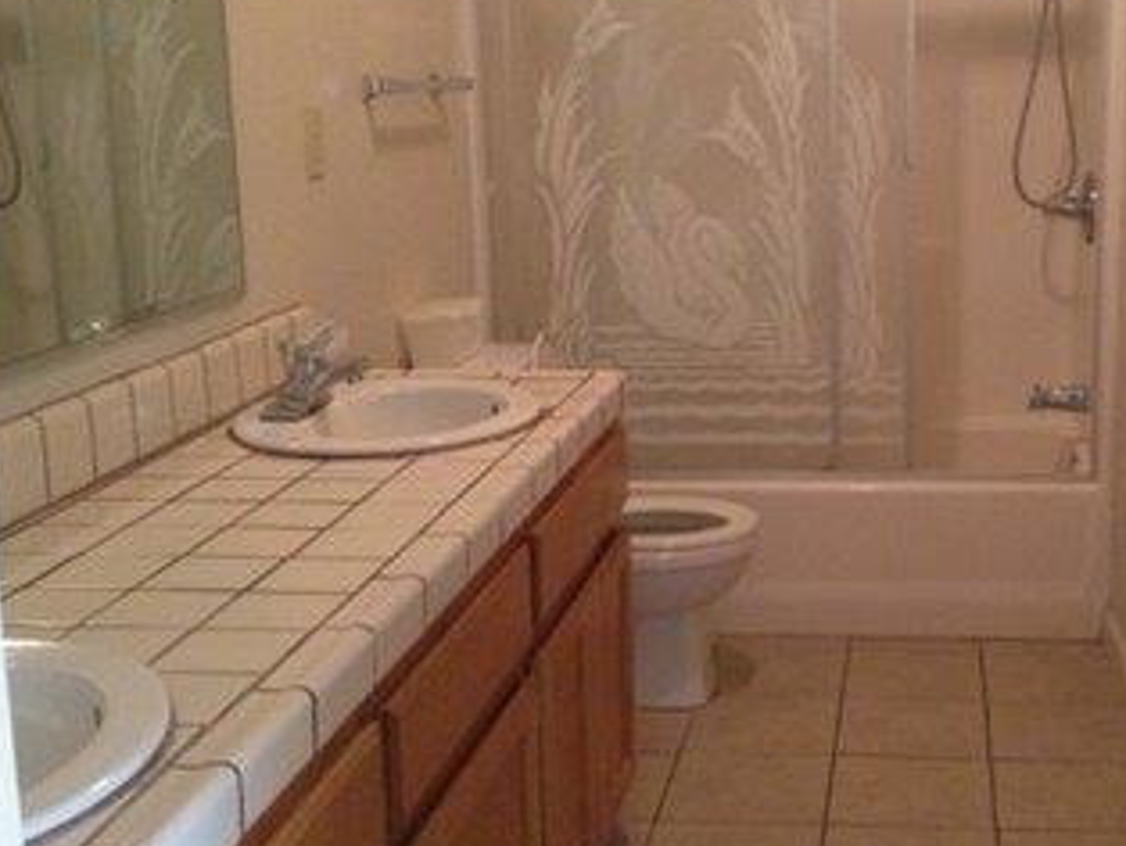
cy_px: 405
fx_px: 1856
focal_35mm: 57
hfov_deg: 33.2
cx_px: 821
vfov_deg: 25.7
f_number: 2.4
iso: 400
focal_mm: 4.28
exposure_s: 1/17
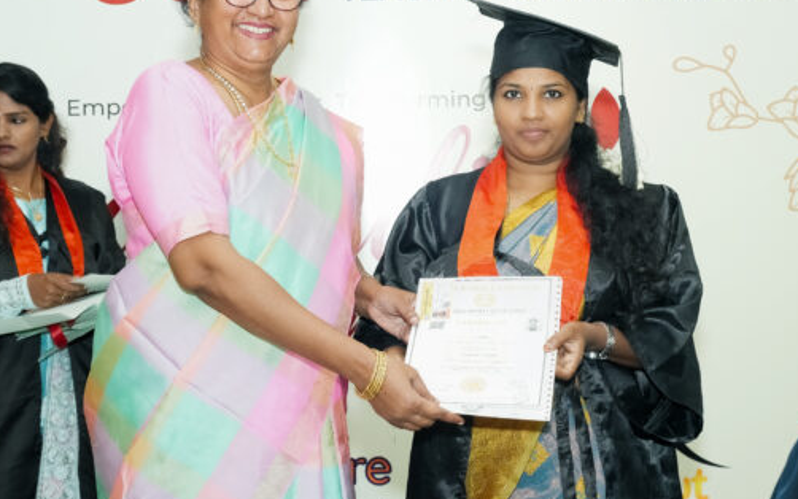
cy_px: 192
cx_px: 428
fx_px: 1762
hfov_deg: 25.5
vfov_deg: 16.1
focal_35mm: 81
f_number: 6.3
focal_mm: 52
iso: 800
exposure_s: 1/125
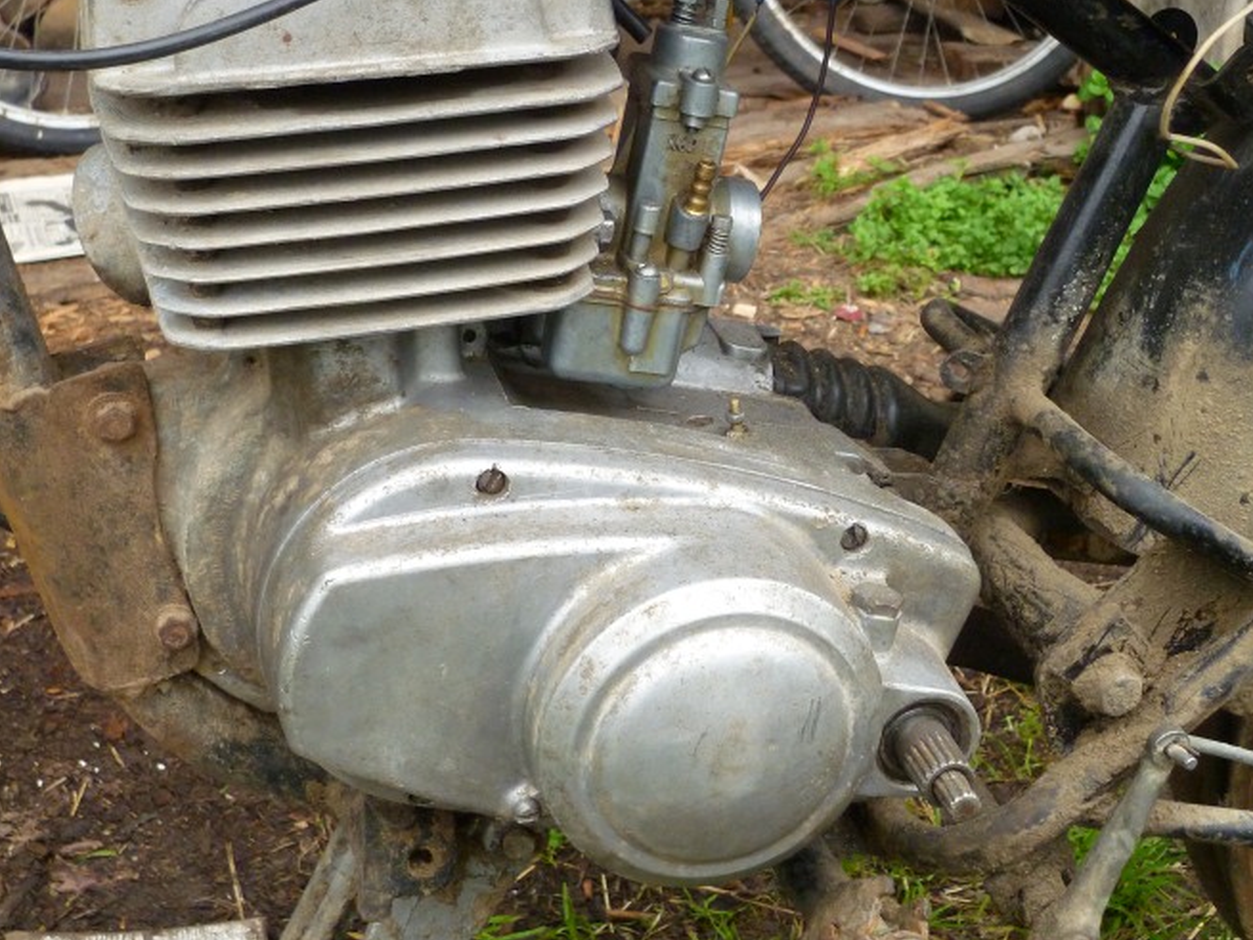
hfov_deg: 34.9
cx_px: 627
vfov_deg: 26.5
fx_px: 1990
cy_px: 383
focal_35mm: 55
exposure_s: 1/80
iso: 400
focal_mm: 8
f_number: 3.4
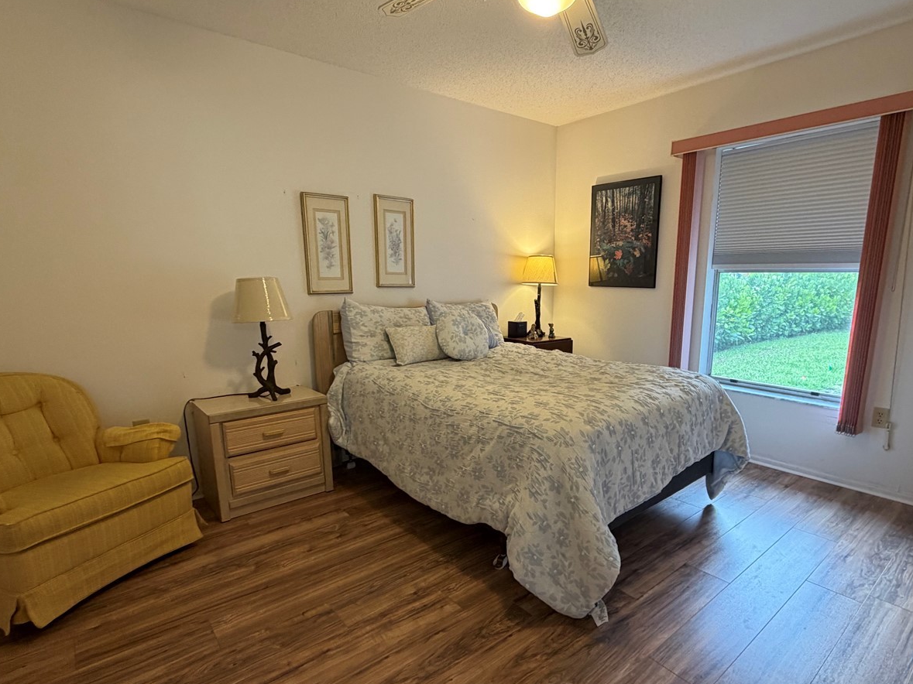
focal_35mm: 19
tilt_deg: -11.1
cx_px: 499
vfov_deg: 68.5
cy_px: 379
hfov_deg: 84.4
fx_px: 501
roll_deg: +1.3
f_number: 2.2
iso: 250
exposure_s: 1/60
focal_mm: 2.22
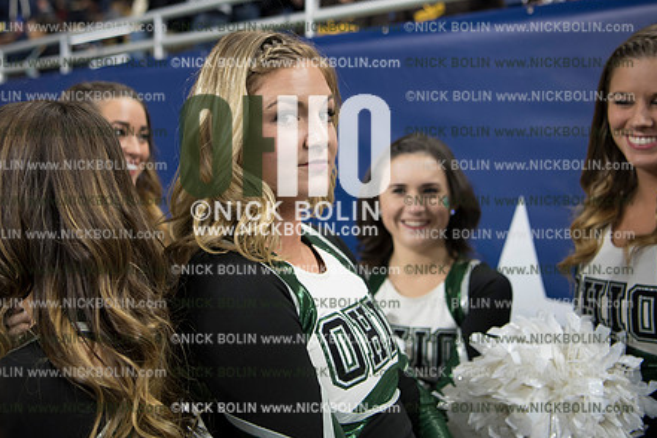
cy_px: 166
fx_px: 839
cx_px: 285
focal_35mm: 46
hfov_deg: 42.7
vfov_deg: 29.1
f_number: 2.8
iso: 1250
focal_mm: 35
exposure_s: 1/800
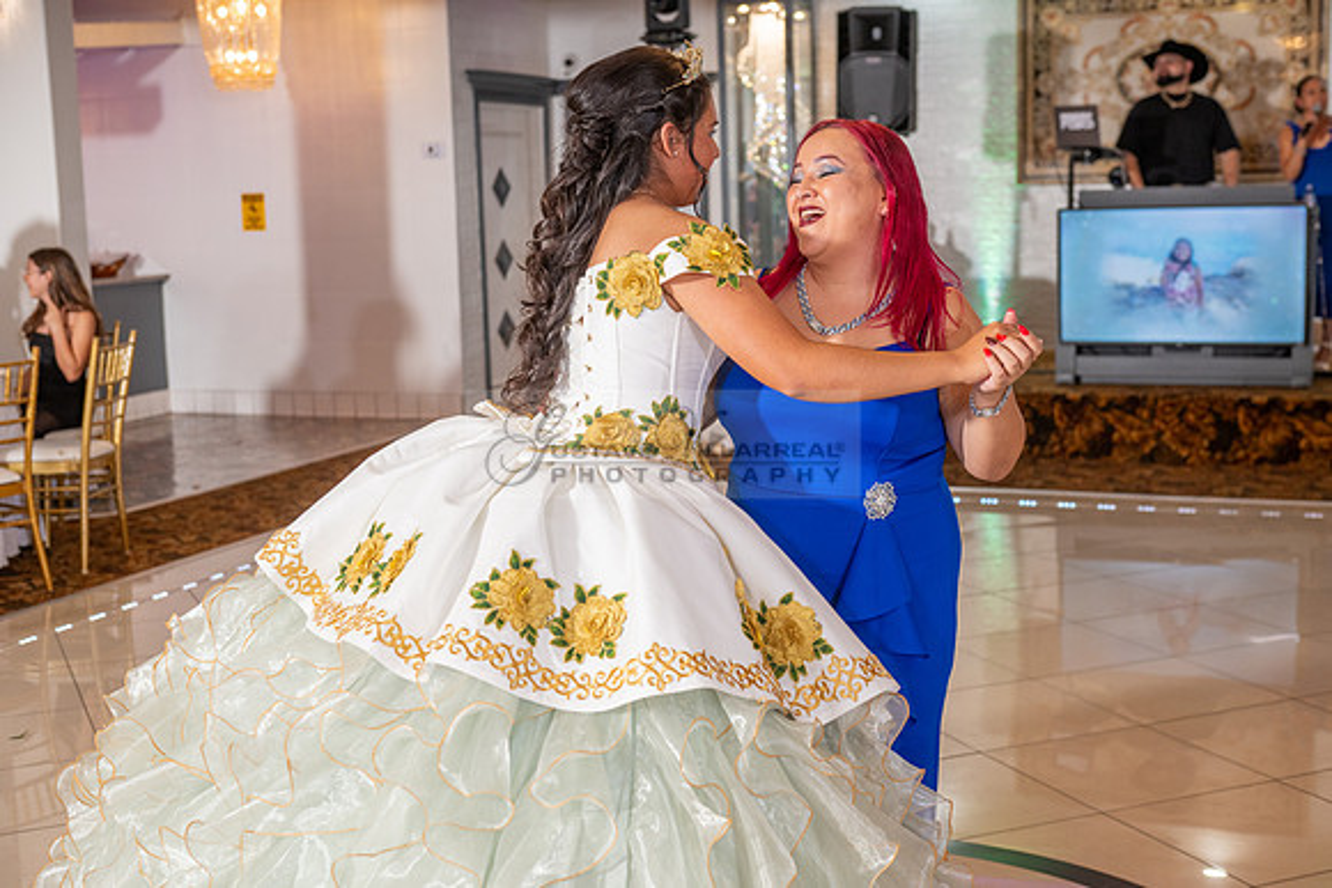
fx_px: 1776
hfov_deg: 41.1
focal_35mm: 48
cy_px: 444
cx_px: 666
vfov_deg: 28.1
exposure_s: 1/200
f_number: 4
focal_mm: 48
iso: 500
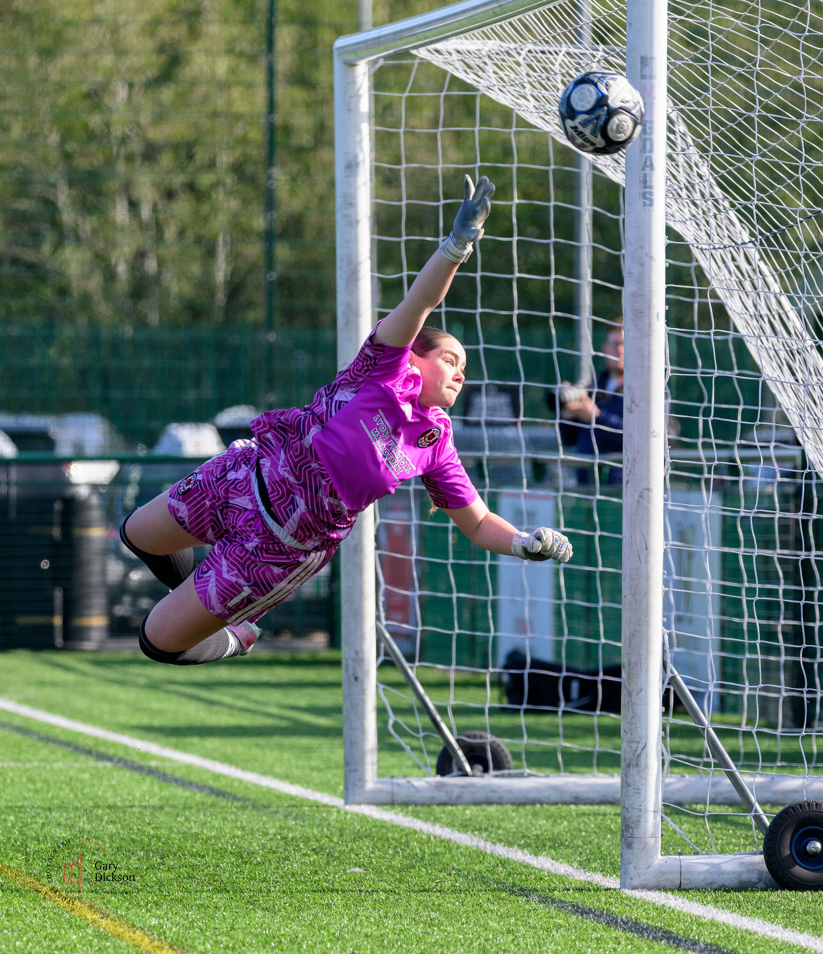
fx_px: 10972
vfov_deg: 5.0
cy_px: 530
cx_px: 378
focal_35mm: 377
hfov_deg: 4.3
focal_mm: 230
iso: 800
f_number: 5
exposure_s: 1/2000
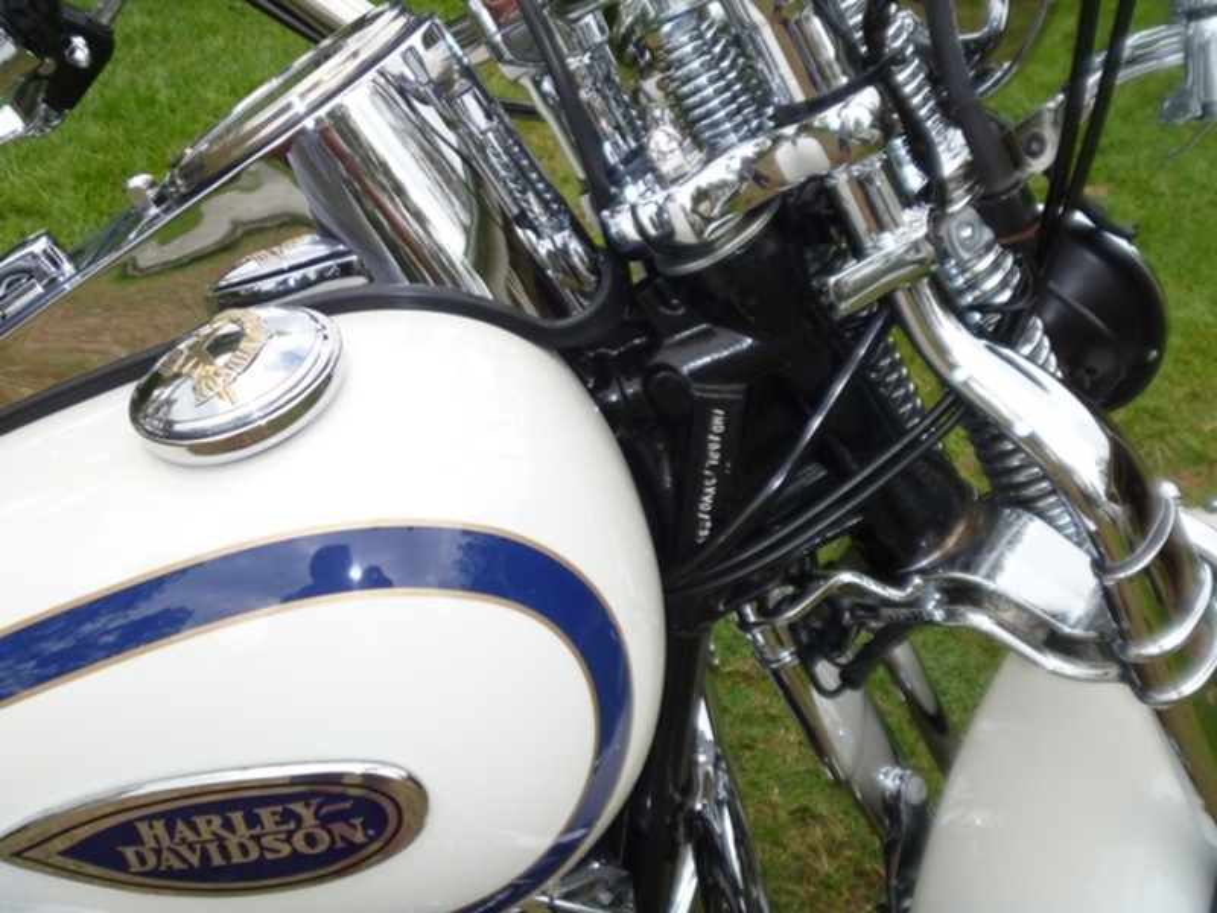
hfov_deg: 52.6
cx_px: 608
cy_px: 456
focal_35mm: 35
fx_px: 1231
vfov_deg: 40.7
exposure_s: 1/400
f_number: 3.5
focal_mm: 6.3
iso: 100
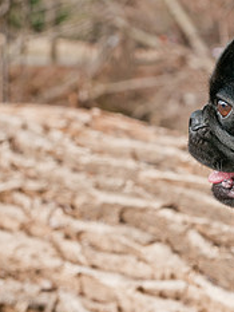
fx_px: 1153
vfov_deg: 15.4
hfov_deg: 11.5
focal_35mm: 128
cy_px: 151
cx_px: 196
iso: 200
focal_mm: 46
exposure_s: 1/250
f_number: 5
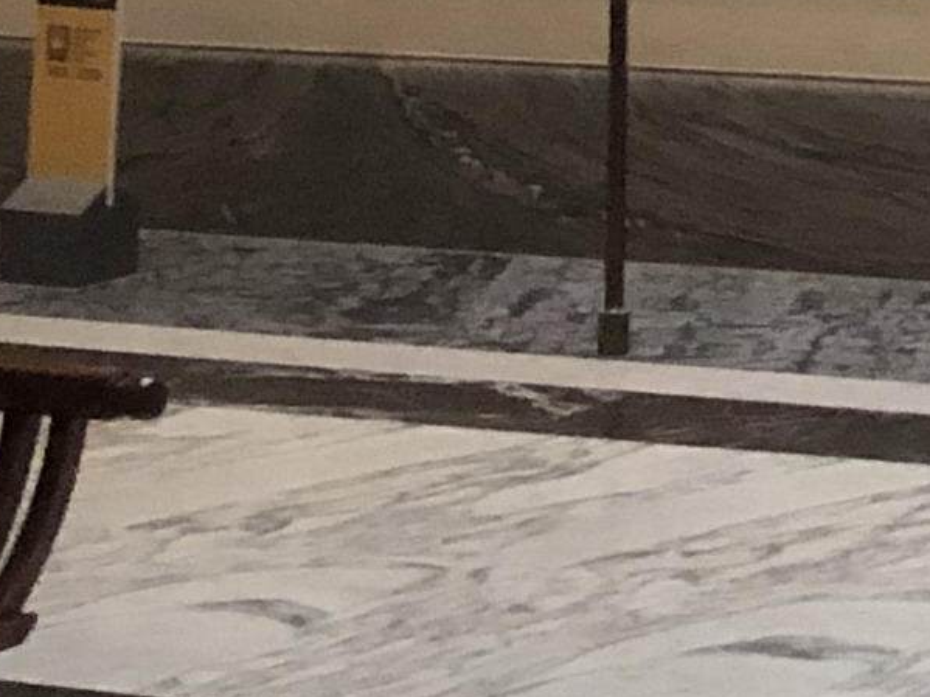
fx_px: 5023
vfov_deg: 7.5
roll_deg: +0.1
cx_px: 1467
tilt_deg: +3.9
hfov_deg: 10.2
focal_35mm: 187
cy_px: -916
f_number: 1.8
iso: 100
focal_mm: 4
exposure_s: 1/4
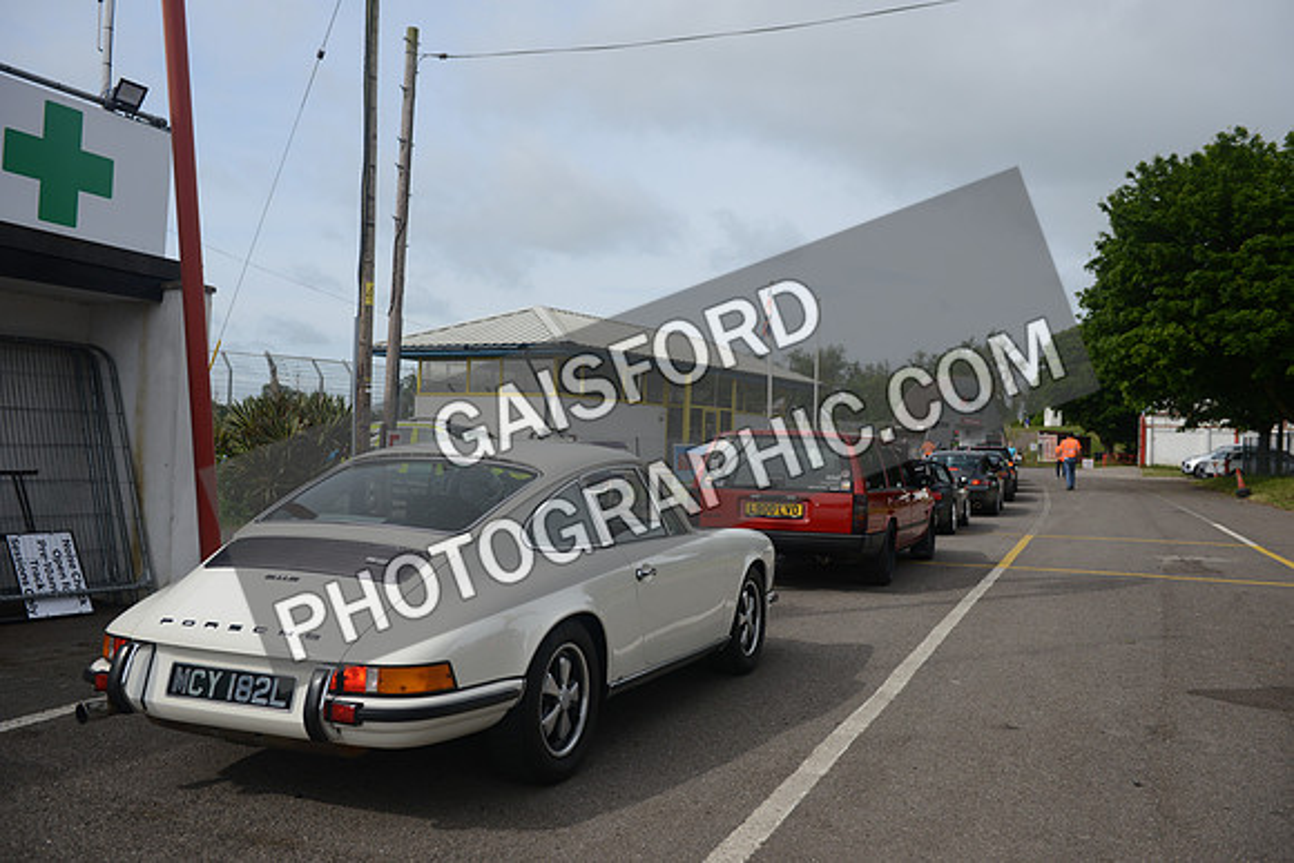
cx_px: 647
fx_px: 1150
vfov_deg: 41.1
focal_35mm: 32
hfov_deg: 58.7
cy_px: 432
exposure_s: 1/1000
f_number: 5
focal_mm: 32
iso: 400
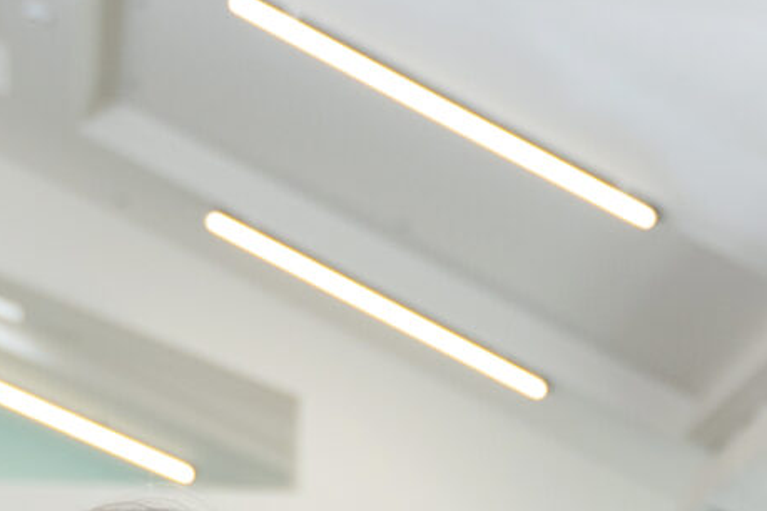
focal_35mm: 156
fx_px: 3323
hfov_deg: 13.0
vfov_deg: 8.5
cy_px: 922
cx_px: 797
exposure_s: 1/200
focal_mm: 28
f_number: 2.8
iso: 500
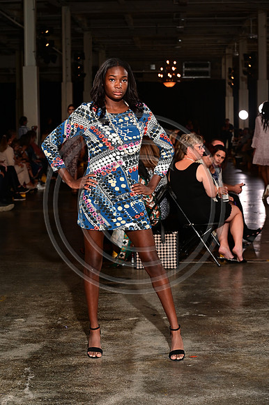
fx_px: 785
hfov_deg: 19.4
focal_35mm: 70
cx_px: 134
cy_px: 202
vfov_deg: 28.9
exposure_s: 1/160
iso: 1000
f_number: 6.3
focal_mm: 70
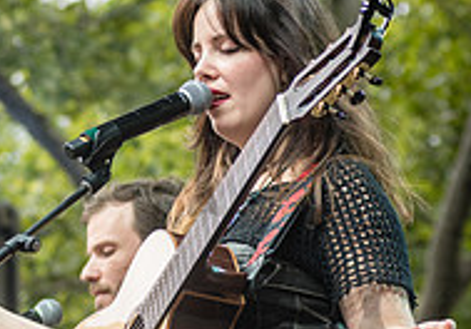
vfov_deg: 4.9
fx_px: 3864
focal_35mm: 291
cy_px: 271
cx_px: -23
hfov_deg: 6.9
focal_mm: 80
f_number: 4
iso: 500
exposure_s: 1/250
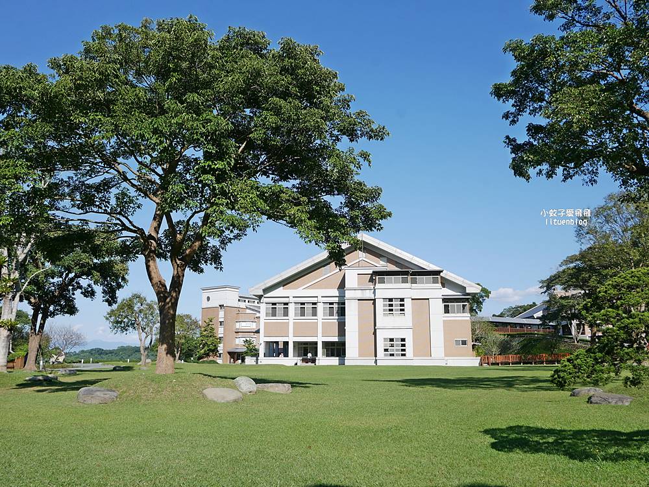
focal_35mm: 28
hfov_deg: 63.4
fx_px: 525
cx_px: 324
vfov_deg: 49.8
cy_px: 244
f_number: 4.5
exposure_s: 1/1300
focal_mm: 14
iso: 200
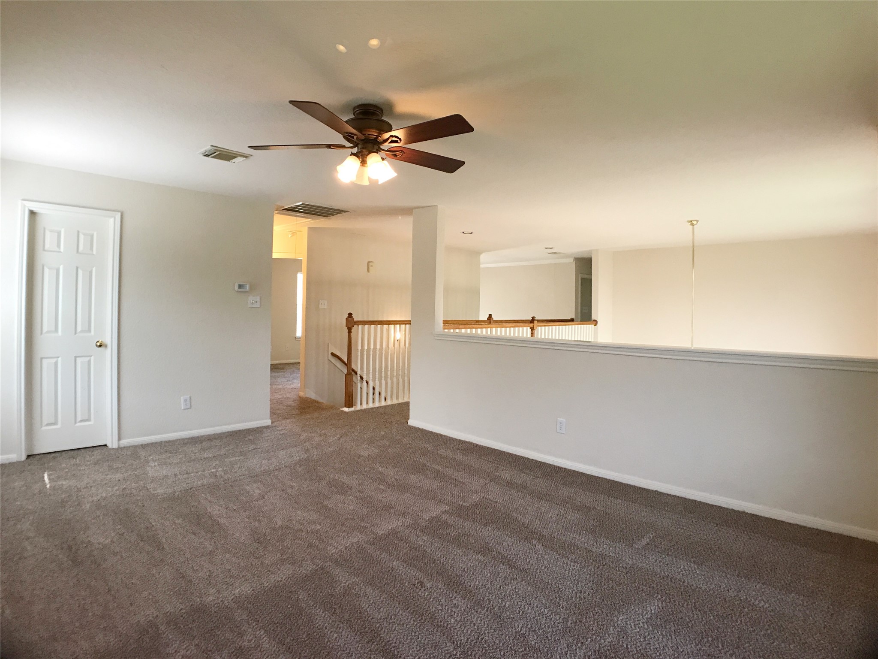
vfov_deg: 49.7
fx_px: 710
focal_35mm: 28
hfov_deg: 63.4
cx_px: 439
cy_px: 330
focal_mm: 3.99
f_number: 1.8
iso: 40
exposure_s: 1/30
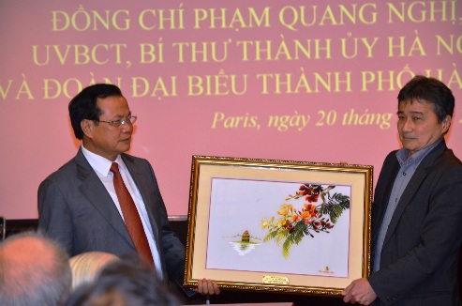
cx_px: 231
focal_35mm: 158
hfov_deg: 13.1
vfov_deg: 8.7
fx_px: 2016
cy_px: 153
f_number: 5.6
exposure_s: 1/60
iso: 800
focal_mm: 105
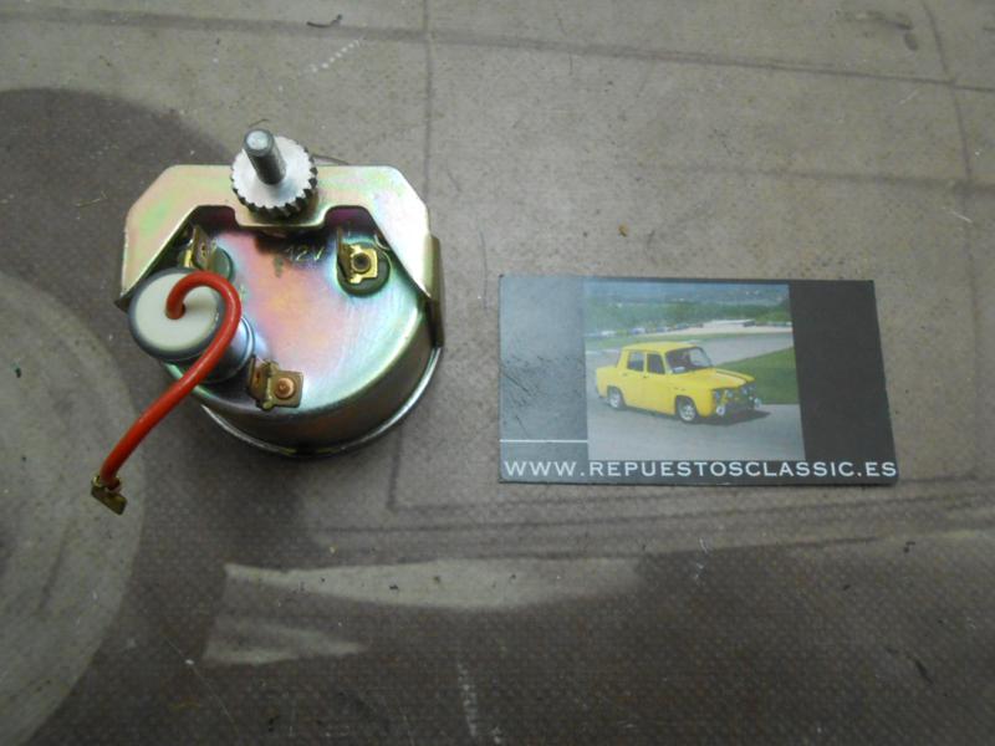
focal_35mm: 26
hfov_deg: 67.3
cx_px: 498
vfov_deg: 53.1
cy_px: 373
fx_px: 747
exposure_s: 1/30
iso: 400
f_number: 3.5
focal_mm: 4.6
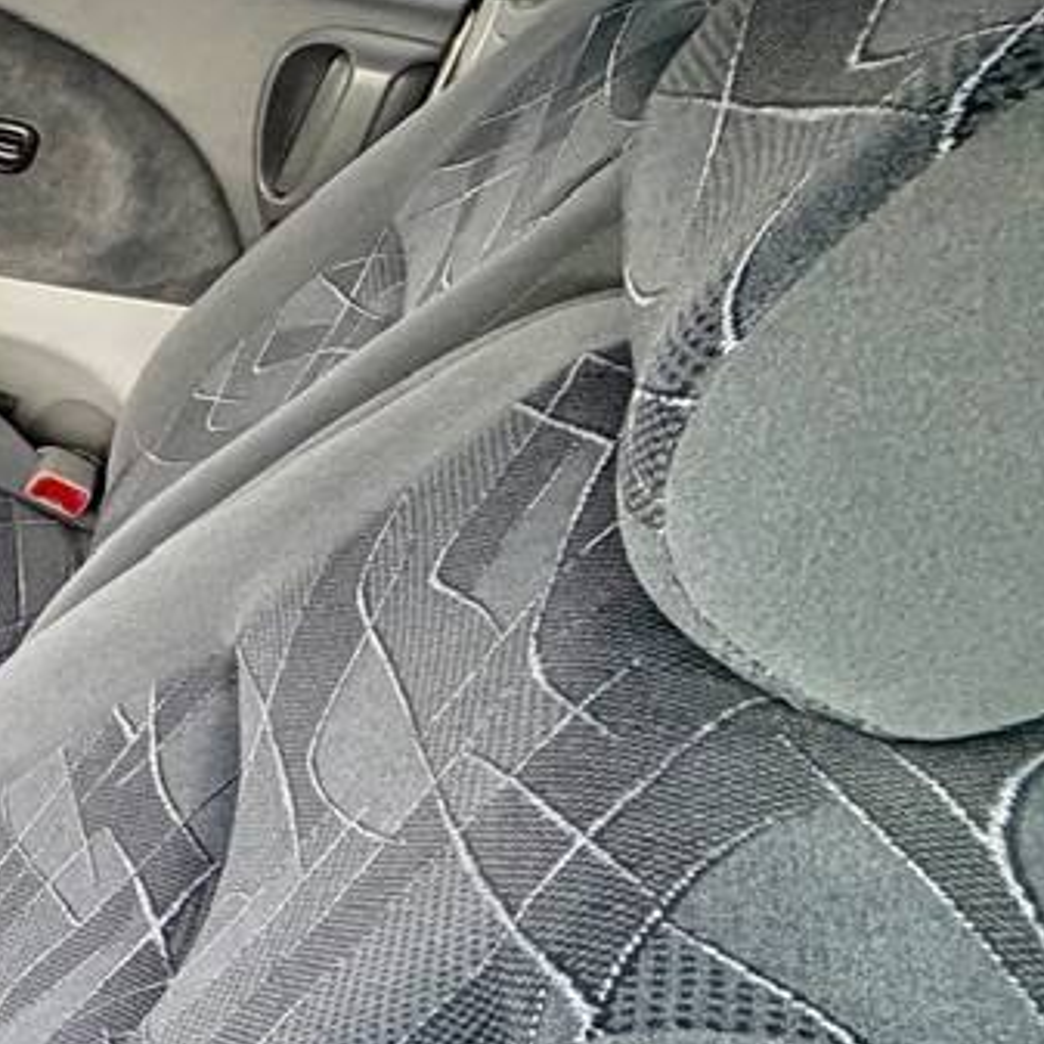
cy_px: 629
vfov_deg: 35.9
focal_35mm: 47
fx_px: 1604
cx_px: -830
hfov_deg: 22.1
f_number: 2.2
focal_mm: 2.22
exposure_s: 1/73
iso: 320
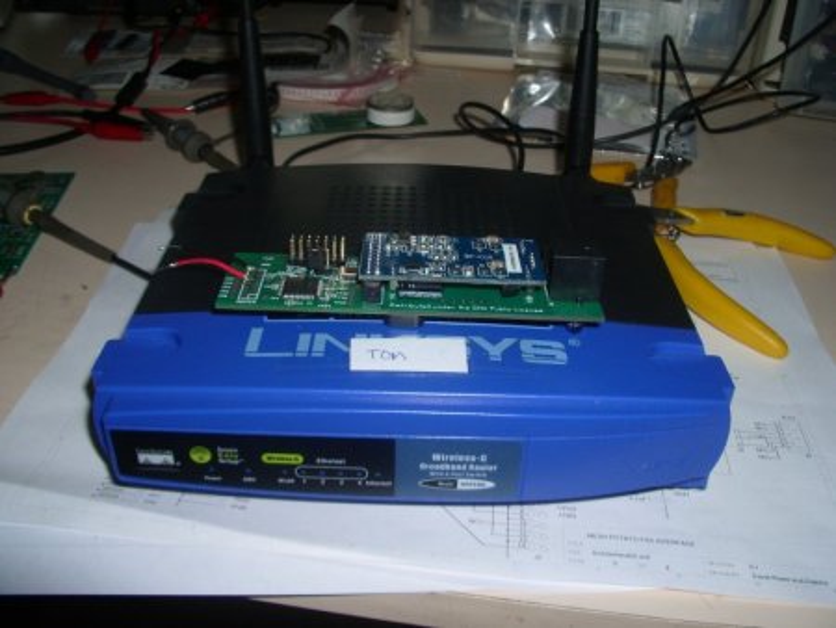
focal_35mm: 35
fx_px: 846
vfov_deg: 40.7
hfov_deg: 52.6
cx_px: 418
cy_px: 314
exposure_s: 1/60
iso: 80
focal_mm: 5.8
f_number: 4.3
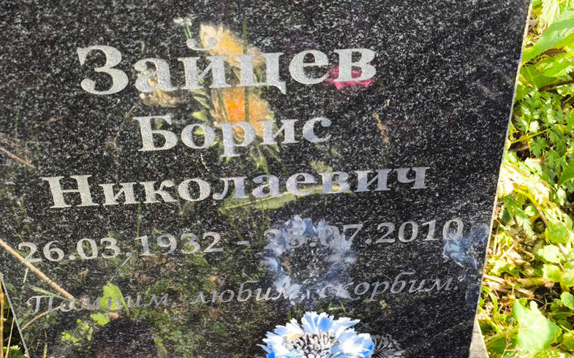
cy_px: 159
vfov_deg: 23.9
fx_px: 844
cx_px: 289
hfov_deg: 37.5
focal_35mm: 54
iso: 50
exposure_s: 1/114
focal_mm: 4.71
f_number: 1.7
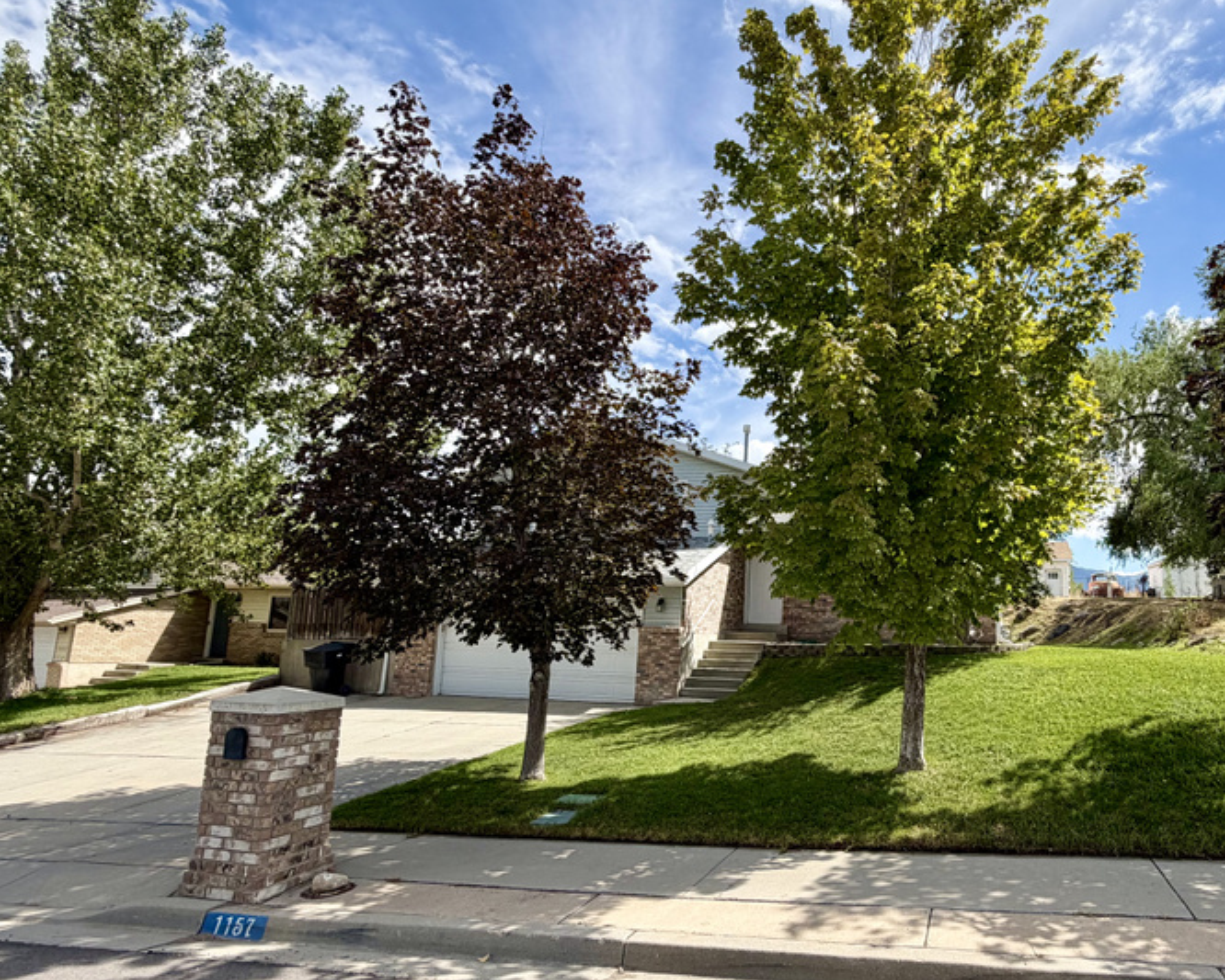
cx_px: 795
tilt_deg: +9.2
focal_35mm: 21
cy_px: 526
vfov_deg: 65.5
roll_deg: -1.2
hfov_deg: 75.7
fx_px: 761
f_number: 2.2
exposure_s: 1/770
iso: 32
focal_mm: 2.22
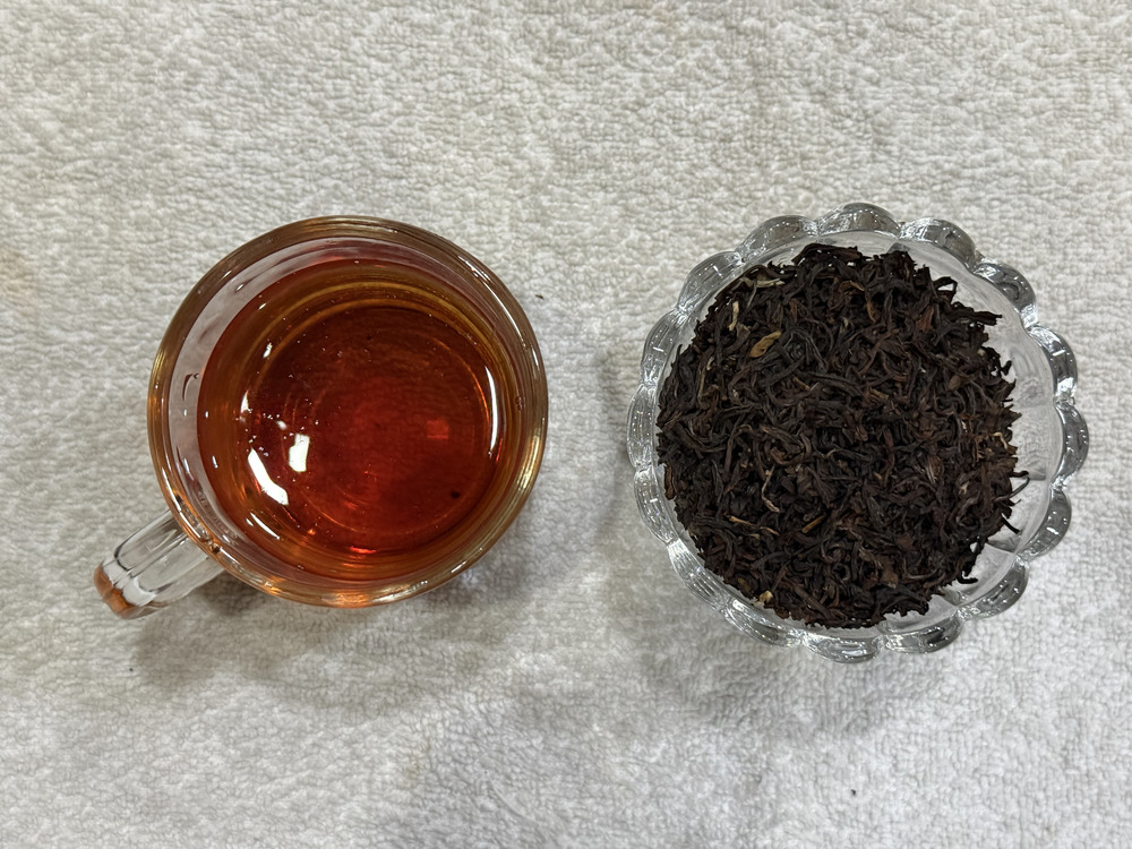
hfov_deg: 39.7
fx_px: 1570
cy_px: 424
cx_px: 566
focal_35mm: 48
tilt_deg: -86.3
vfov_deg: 30.3
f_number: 1.78
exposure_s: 1/33
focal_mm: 6.76
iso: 500
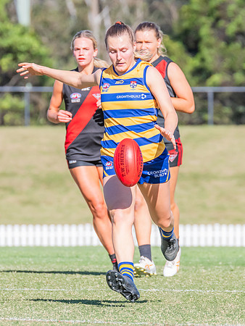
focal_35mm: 914
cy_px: 145
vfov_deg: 2.2
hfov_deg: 1.6
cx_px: 148
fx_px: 8614
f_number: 10
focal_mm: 420
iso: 800
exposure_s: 1/1250
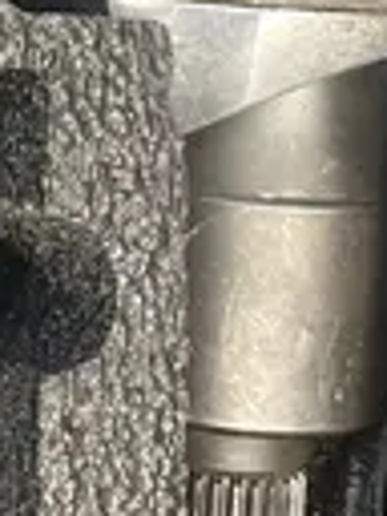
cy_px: -163
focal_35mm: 149
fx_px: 2221
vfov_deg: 12.8
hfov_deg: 9.6
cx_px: -238
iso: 200
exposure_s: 1/60
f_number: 1.6
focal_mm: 4.2
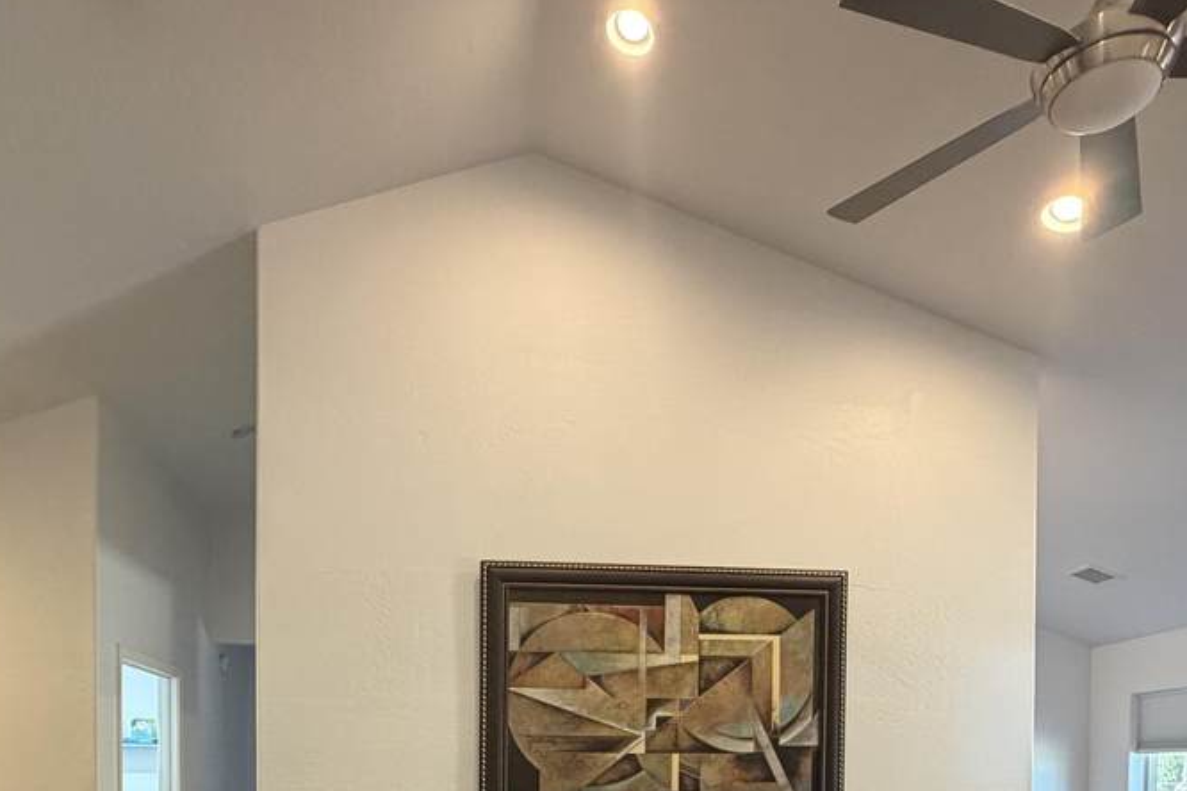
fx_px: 923
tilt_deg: -1.6
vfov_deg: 40.1
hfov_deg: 65.4
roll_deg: -0.2
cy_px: 809
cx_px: 547
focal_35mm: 28
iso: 400
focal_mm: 2.22
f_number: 2.2
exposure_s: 1/60
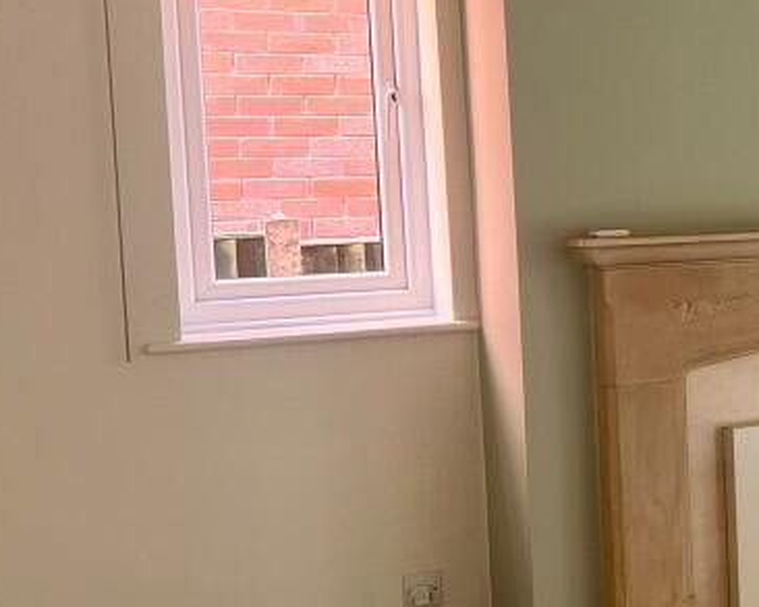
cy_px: 278
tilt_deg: -3.6
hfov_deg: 23.0
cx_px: 1047
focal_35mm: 71
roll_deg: +1.5
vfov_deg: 21.6
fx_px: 1595
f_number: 1.5
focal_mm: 5.7
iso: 125
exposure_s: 1/104
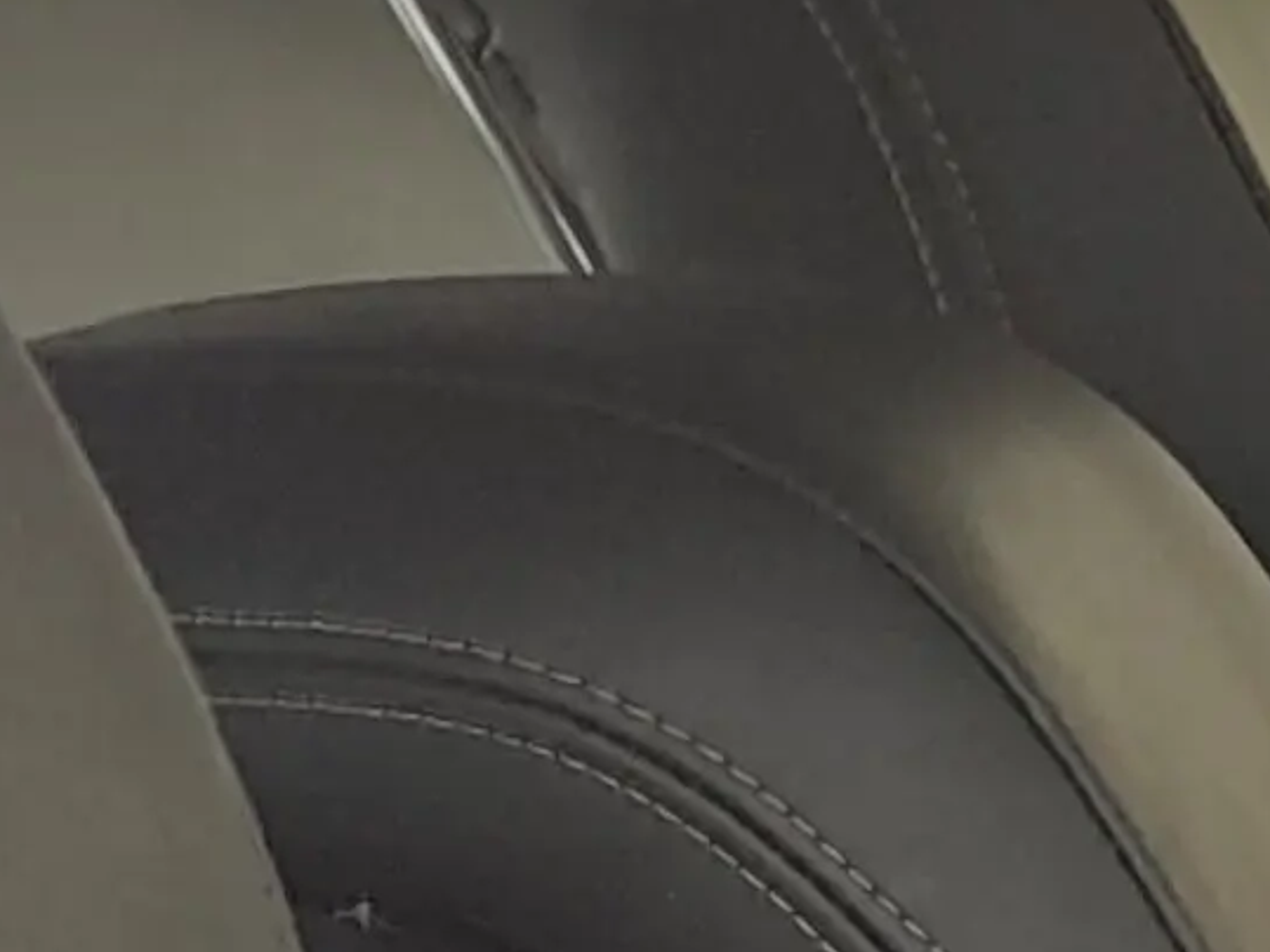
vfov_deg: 7.4
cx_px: 3541
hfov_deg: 9.8
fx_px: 6016
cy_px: 3294
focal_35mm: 164
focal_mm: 5.56
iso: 100
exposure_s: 1/177
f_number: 1.8
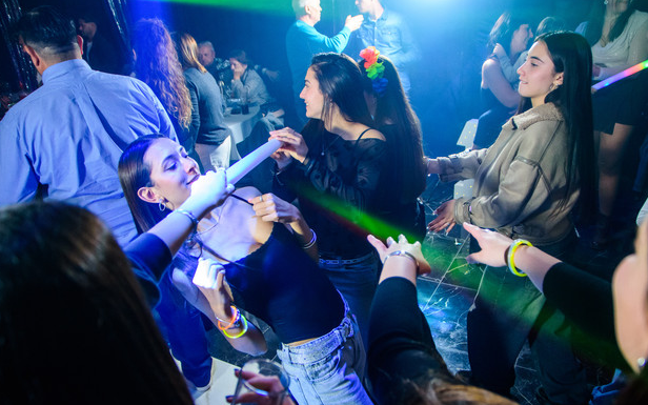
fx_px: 477
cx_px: 329
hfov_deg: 68.4
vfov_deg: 46.0
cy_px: 221
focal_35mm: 27
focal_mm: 17
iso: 2500
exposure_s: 1/160
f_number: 2.8
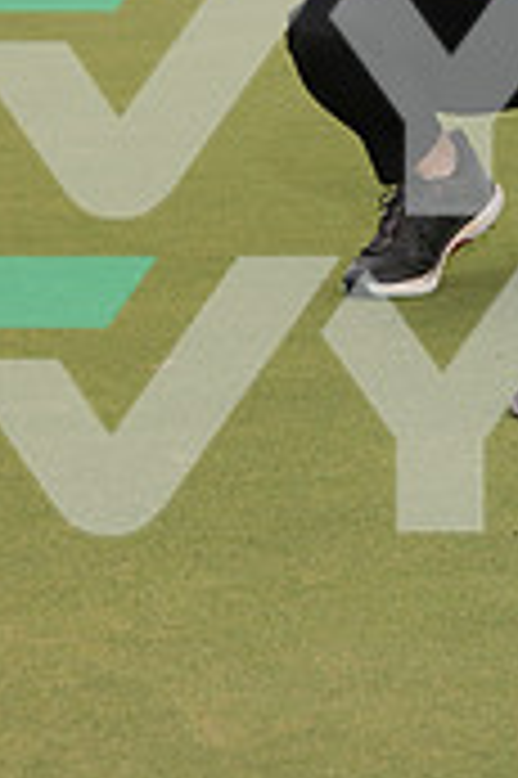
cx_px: 559
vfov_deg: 11.2
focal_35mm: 182
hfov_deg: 7.5
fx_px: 3936
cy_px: 81
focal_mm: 70
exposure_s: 1/250
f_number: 6.3
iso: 160
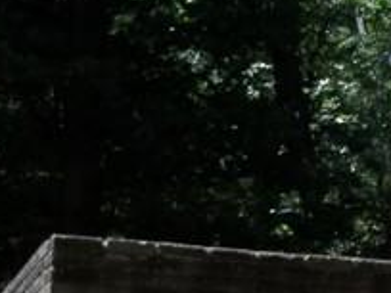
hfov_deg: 10.2
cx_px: 958
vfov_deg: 8.9
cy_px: 232
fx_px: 1875
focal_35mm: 166
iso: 64
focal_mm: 5.9
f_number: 3.3
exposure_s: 1/320
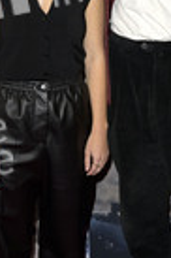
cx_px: 122
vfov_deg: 19.9
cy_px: 70
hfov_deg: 13.4
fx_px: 729
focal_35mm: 102
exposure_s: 1/250
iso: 640
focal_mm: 35
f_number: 5.6
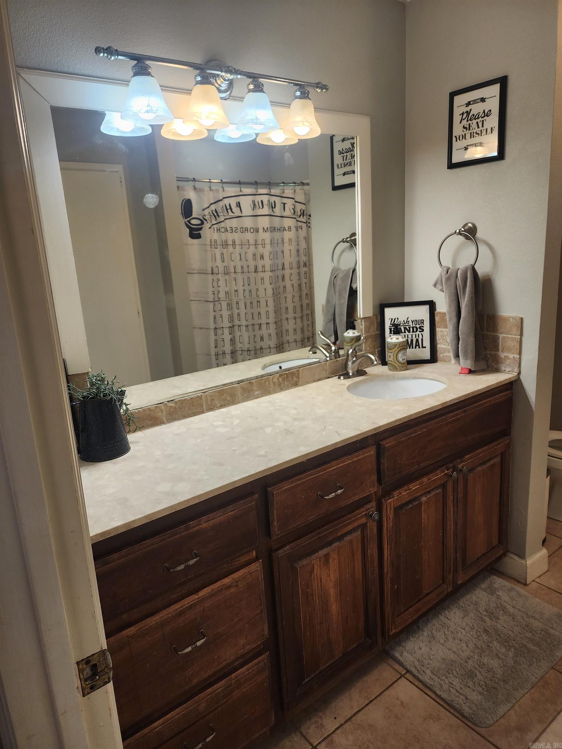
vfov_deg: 73.9
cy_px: 374
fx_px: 498
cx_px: 281
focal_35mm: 23
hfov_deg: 58.9
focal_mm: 6.4
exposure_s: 1/120
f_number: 1.8
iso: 100
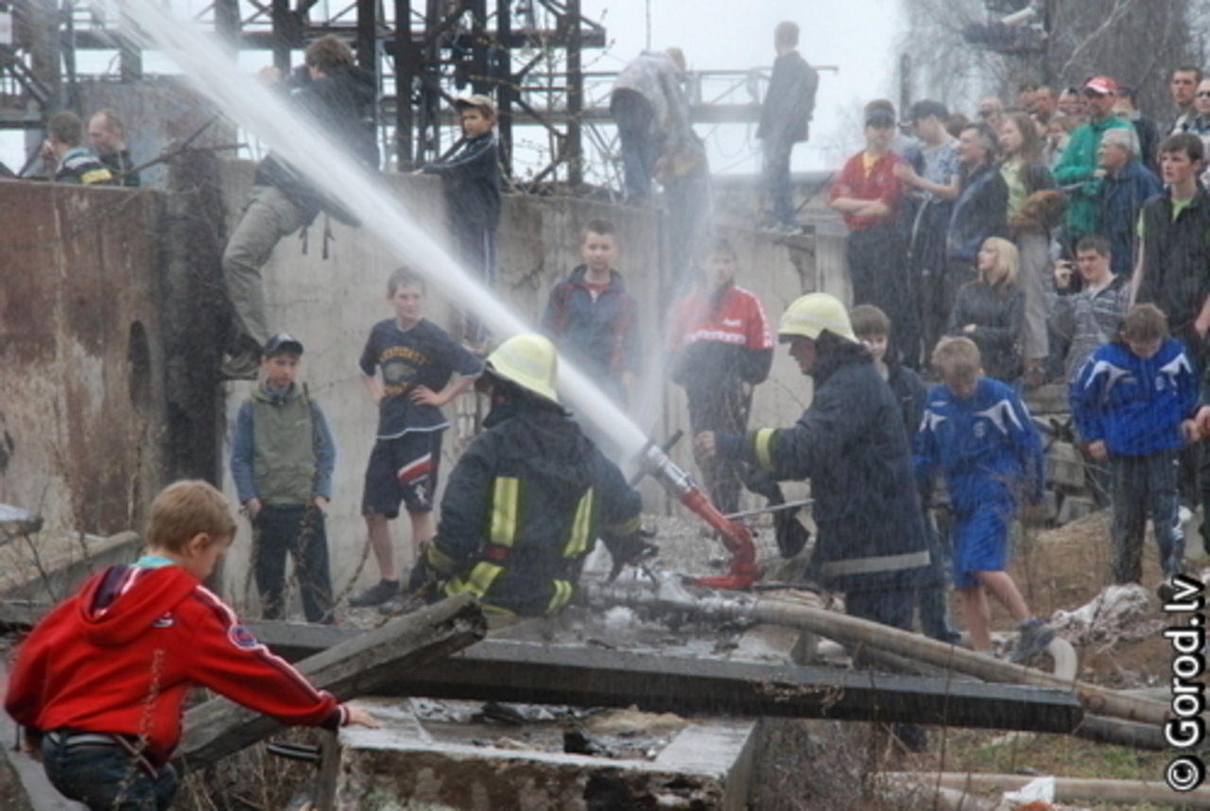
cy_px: 406
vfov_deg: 6.8
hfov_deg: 10.1
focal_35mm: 202
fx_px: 6817
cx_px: 605
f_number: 16
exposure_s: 1/125
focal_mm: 135
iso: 800
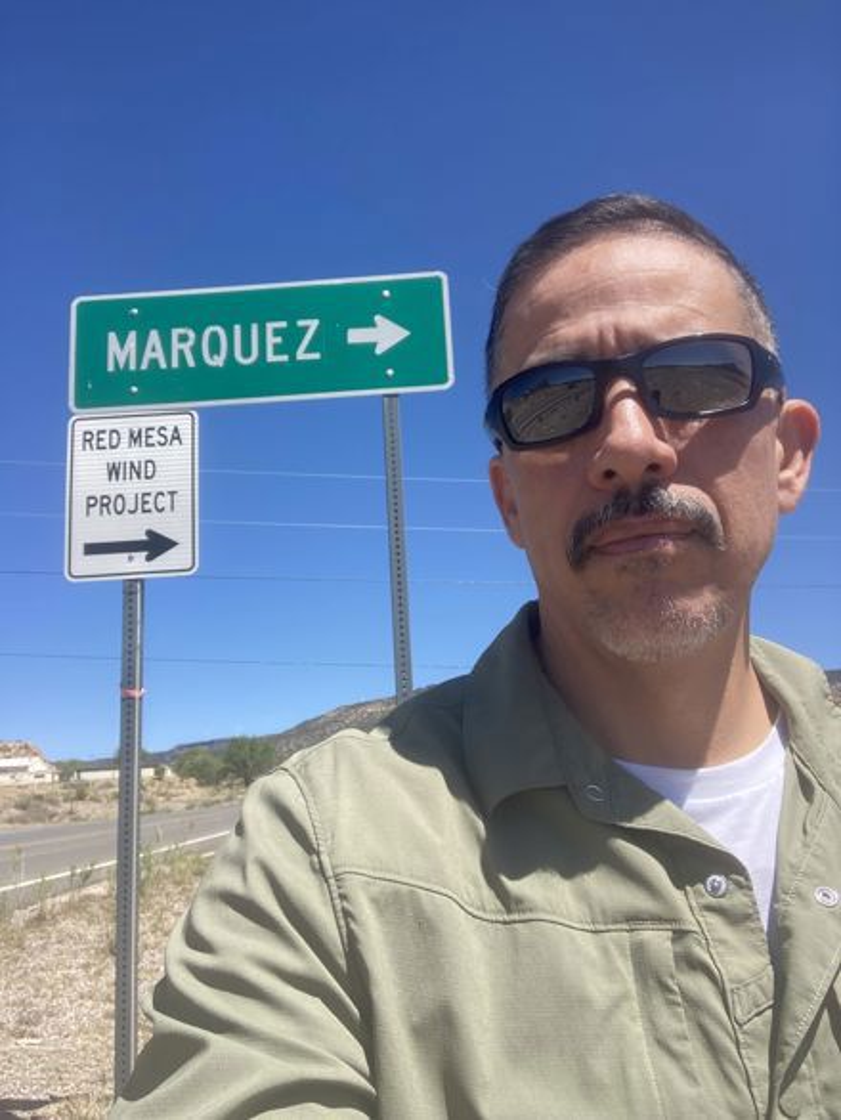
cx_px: 420
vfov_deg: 56.8
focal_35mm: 32
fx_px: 1036
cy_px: 560
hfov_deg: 44.2
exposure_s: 1/557
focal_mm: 2.87
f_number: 2.2
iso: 20
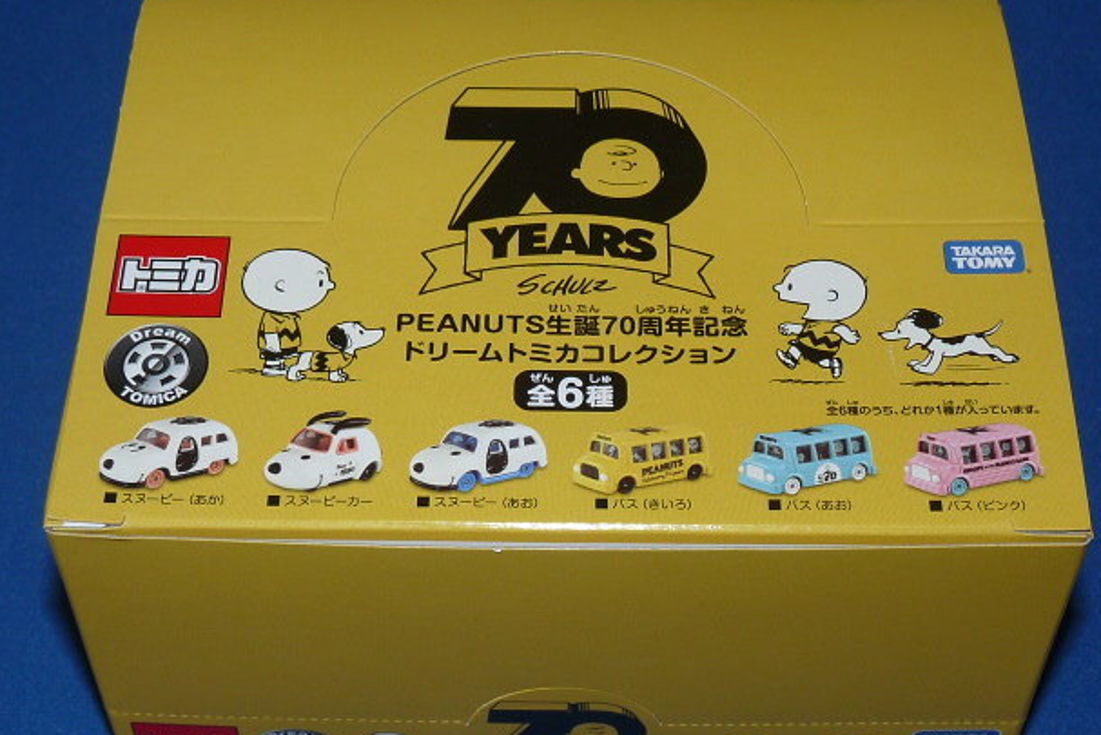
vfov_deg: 20.0
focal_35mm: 68
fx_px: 2080
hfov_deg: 29.6
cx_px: 550
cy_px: 394
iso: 100
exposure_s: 1/30
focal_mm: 6.2
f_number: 3
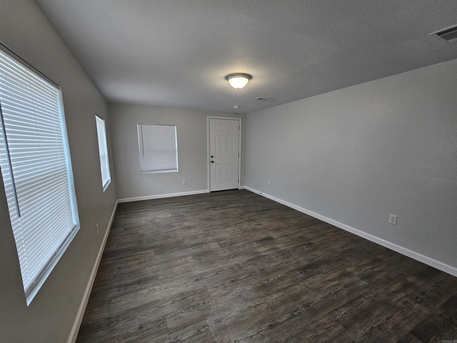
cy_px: 172
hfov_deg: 106.2
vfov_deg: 89.9
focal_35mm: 13
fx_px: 172
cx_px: 228
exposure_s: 1/60
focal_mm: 2.2
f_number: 2.2
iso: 125
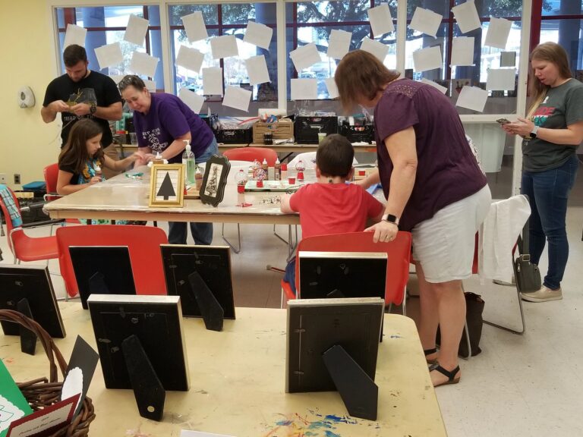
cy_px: 218
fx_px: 438
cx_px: 292
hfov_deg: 67.3
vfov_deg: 53.1
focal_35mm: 26
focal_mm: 4.25
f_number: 1.7
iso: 160
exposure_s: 1/60
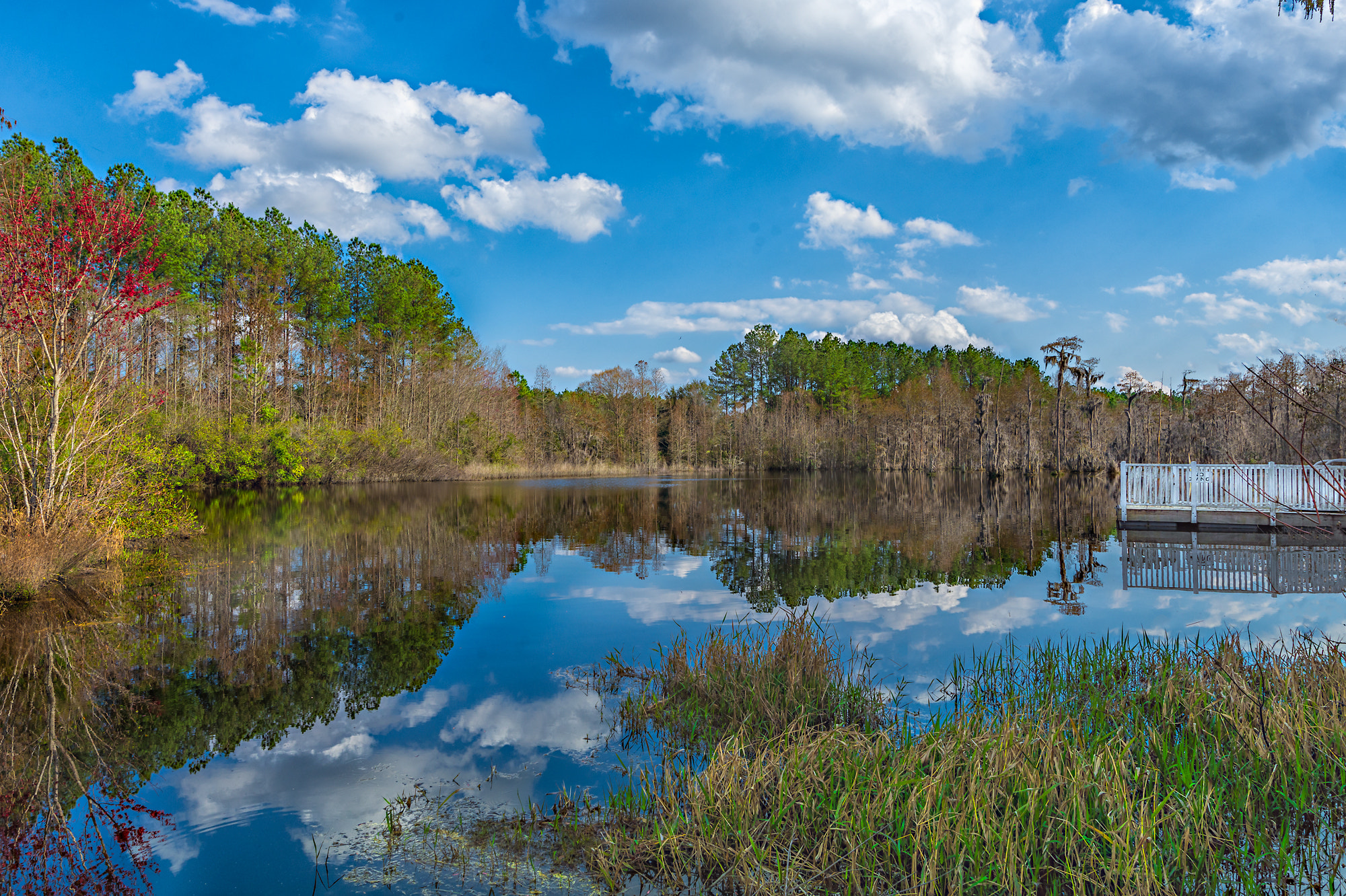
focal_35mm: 24
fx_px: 897
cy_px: 448
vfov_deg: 53.1
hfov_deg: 73.8
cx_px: 673
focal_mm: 16
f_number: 16
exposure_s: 1/125
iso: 100
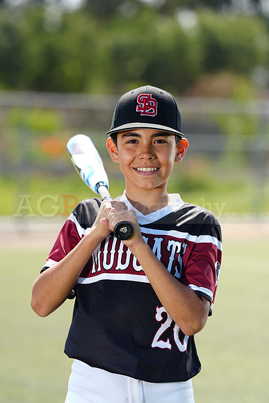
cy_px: 202
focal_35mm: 200
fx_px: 2240
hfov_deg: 6.9
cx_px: 134
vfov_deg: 10.3
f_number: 4.5
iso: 64
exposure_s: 1/250
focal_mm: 200
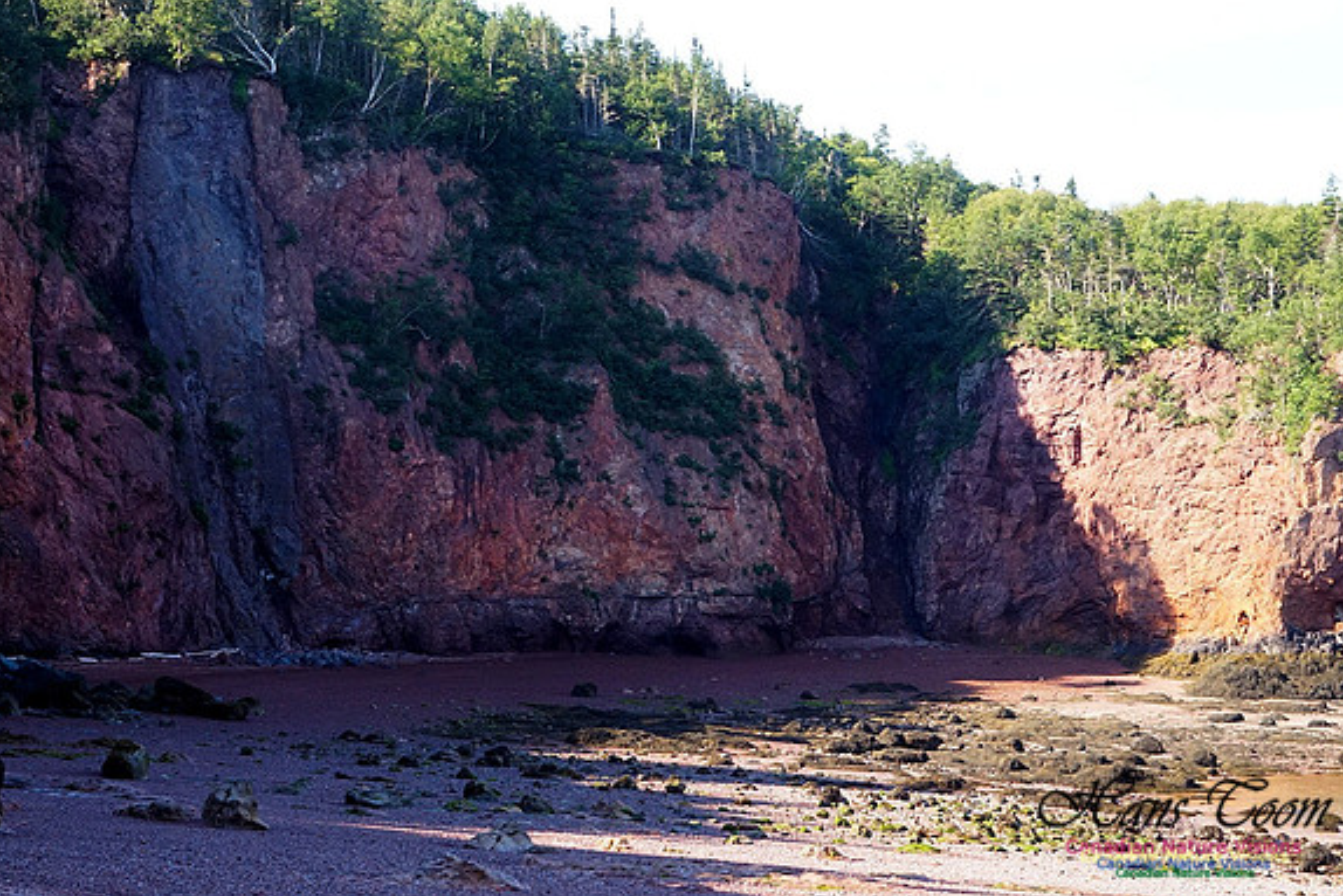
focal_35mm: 100
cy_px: 448
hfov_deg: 20.4
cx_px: 669
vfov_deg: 13.7
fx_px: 3731
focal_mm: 66
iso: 1000
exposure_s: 1/200
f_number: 13
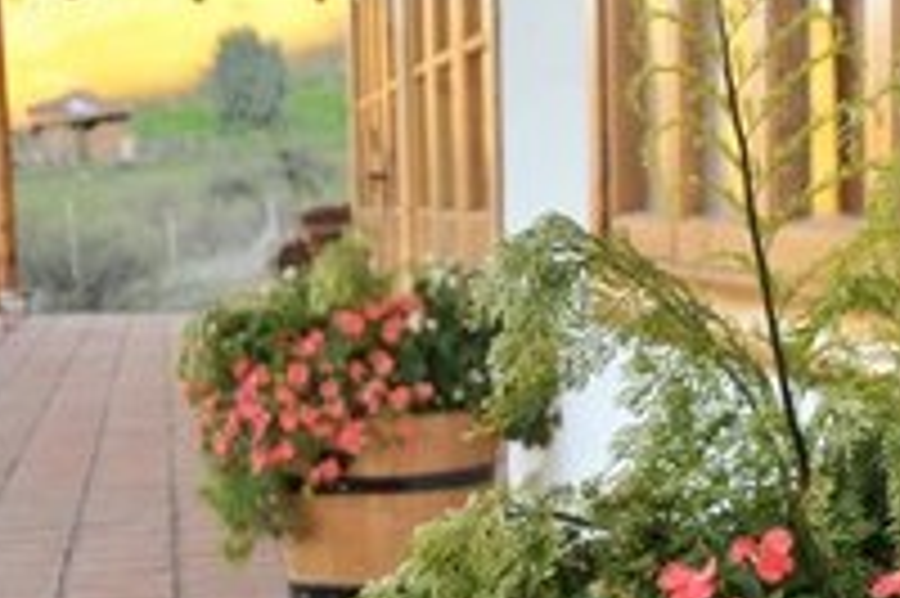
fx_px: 2473
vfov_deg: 13.7
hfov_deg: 19.6
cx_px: 1026
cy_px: 560
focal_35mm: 99
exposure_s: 1/60
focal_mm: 22
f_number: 4
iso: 200
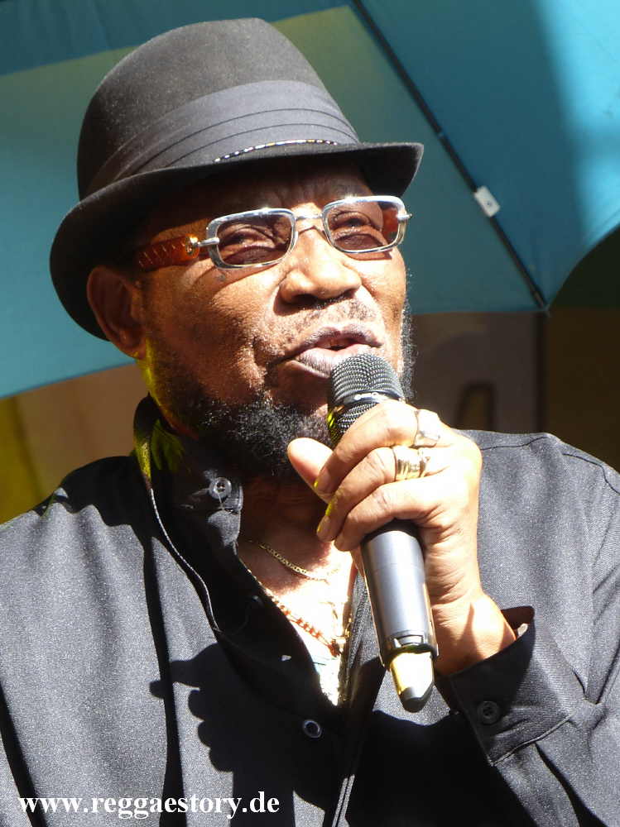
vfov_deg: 7.0
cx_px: 310
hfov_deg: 5.2
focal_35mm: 285
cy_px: 414
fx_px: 6812
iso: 100
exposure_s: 1/125
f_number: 4
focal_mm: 51.2
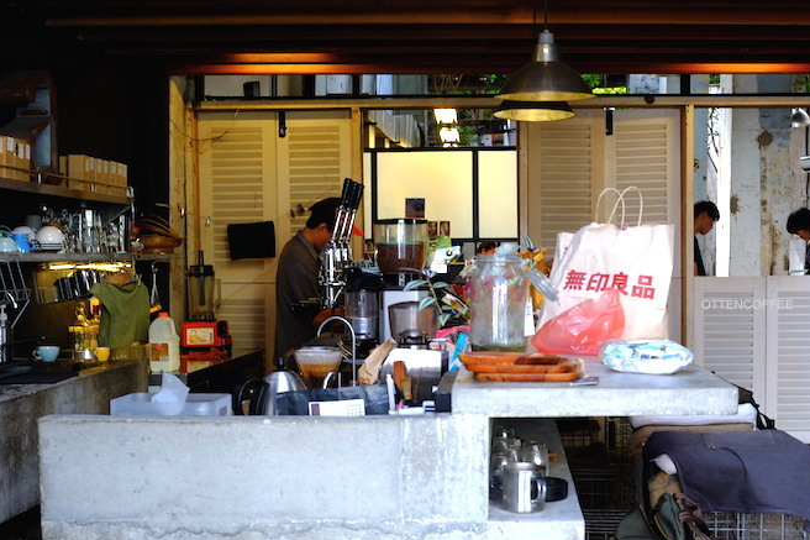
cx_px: 432
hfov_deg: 39.6
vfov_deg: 27.0
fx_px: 1125
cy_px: 308
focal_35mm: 50
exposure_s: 1/60
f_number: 5
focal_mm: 27
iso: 1250
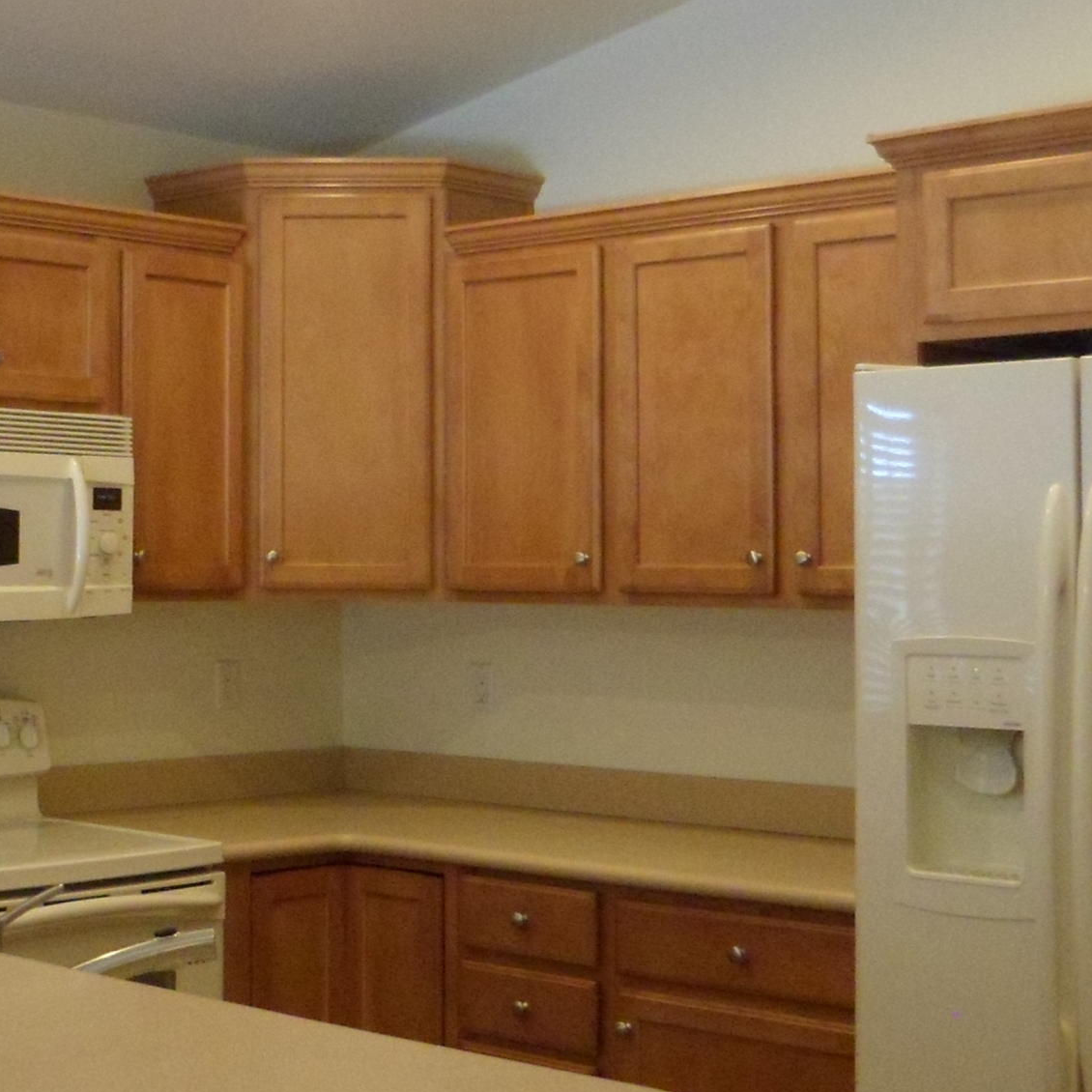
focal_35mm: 61
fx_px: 2177
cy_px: 468
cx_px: 255
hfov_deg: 27.7
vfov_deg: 28.1
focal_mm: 4.9
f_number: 3.3
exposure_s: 1/45
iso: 400
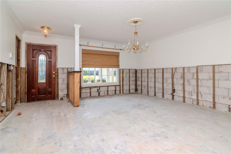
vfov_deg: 72.0
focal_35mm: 16
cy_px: 77
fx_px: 106
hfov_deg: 95.0
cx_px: 116
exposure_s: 1/200
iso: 1000
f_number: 13
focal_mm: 11
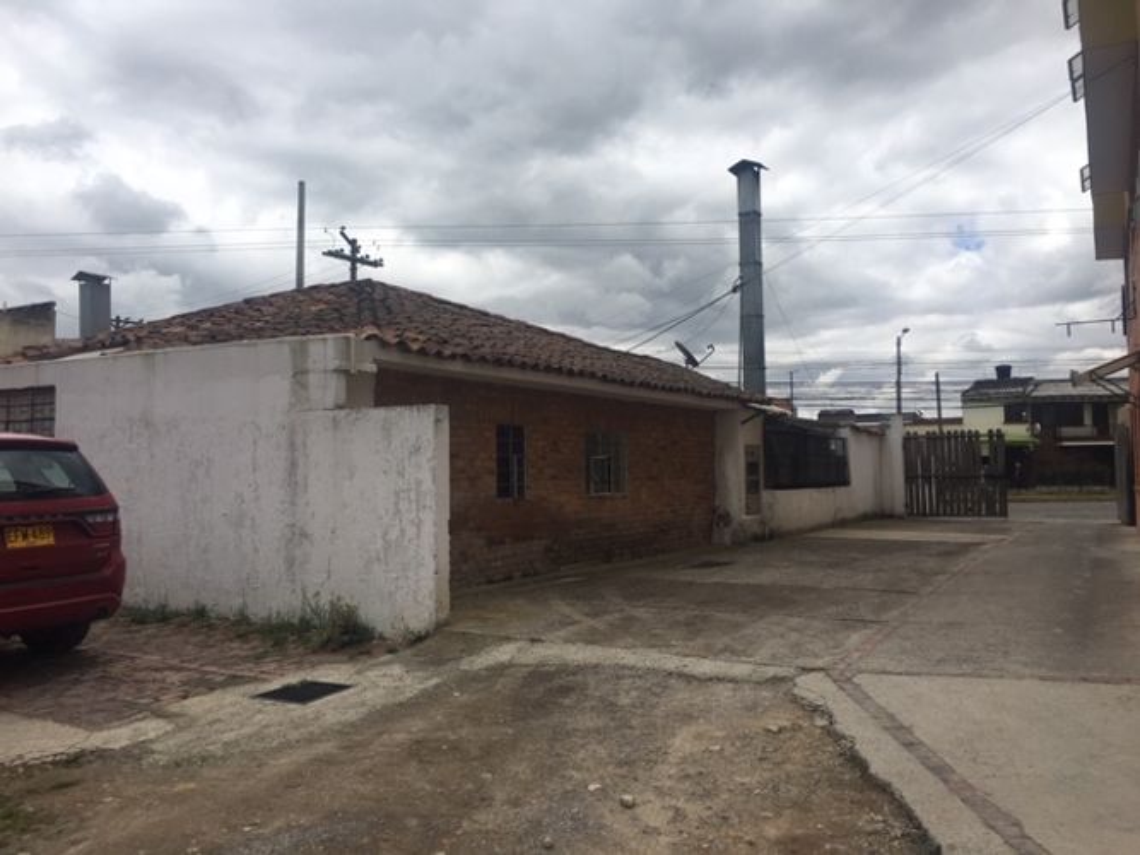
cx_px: 570
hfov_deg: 61.7
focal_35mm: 29
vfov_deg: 48.2
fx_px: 955
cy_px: 428
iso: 25
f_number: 2.2
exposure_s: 1/2137
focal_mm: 4.15
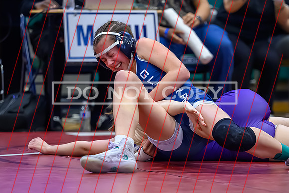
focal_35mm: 229
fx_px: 1838
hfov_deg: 9.0
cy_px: 111
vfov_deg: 6.0
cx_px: 144
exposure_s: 1/640
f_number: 2.8
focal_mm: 150
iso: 10000
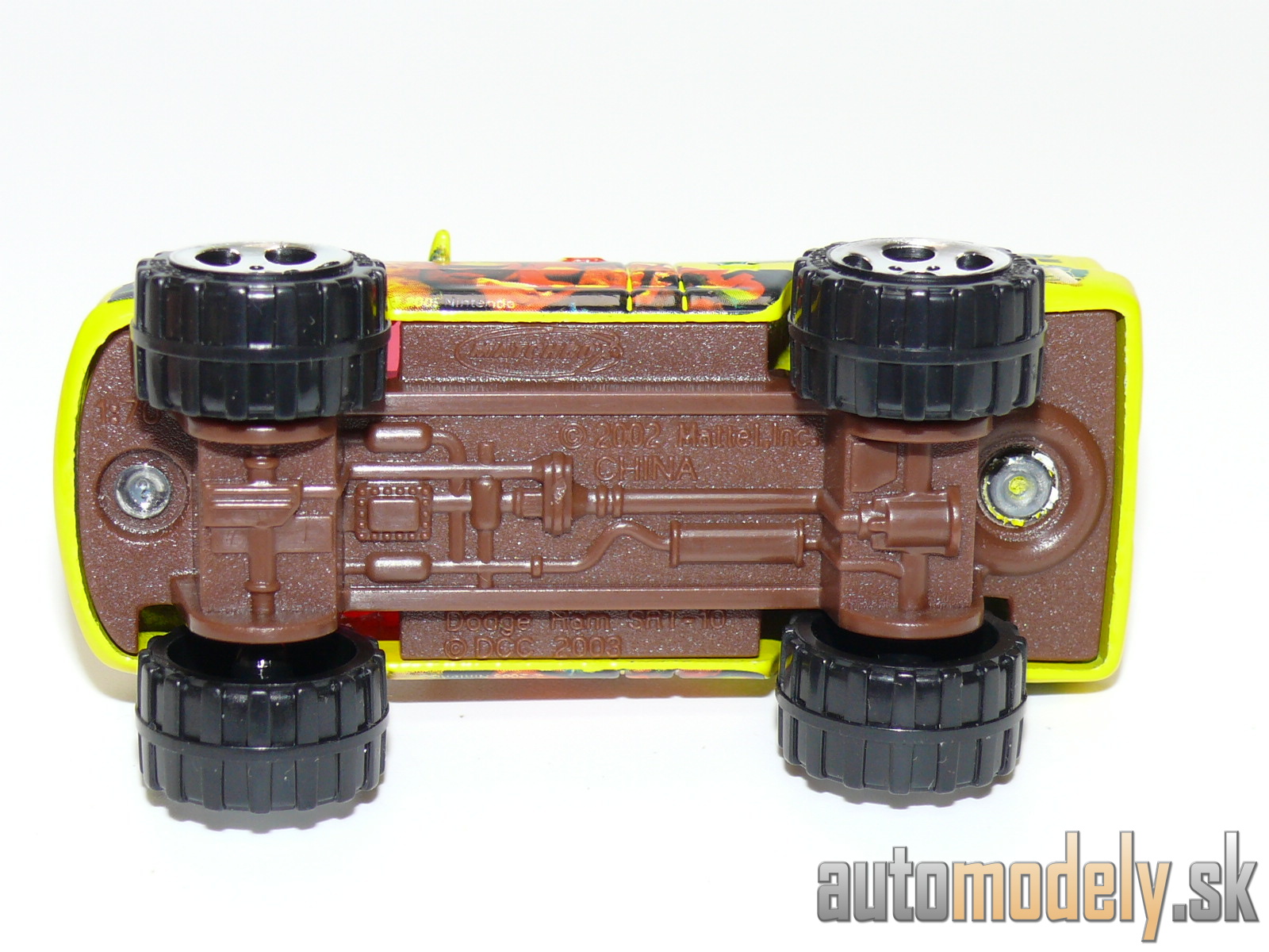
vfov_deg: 14.4
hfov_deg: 19.1
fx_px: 3776
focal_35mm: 103
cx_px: 634
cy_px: 476
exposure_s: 1/30
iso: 100
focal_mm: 13.5
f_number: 4
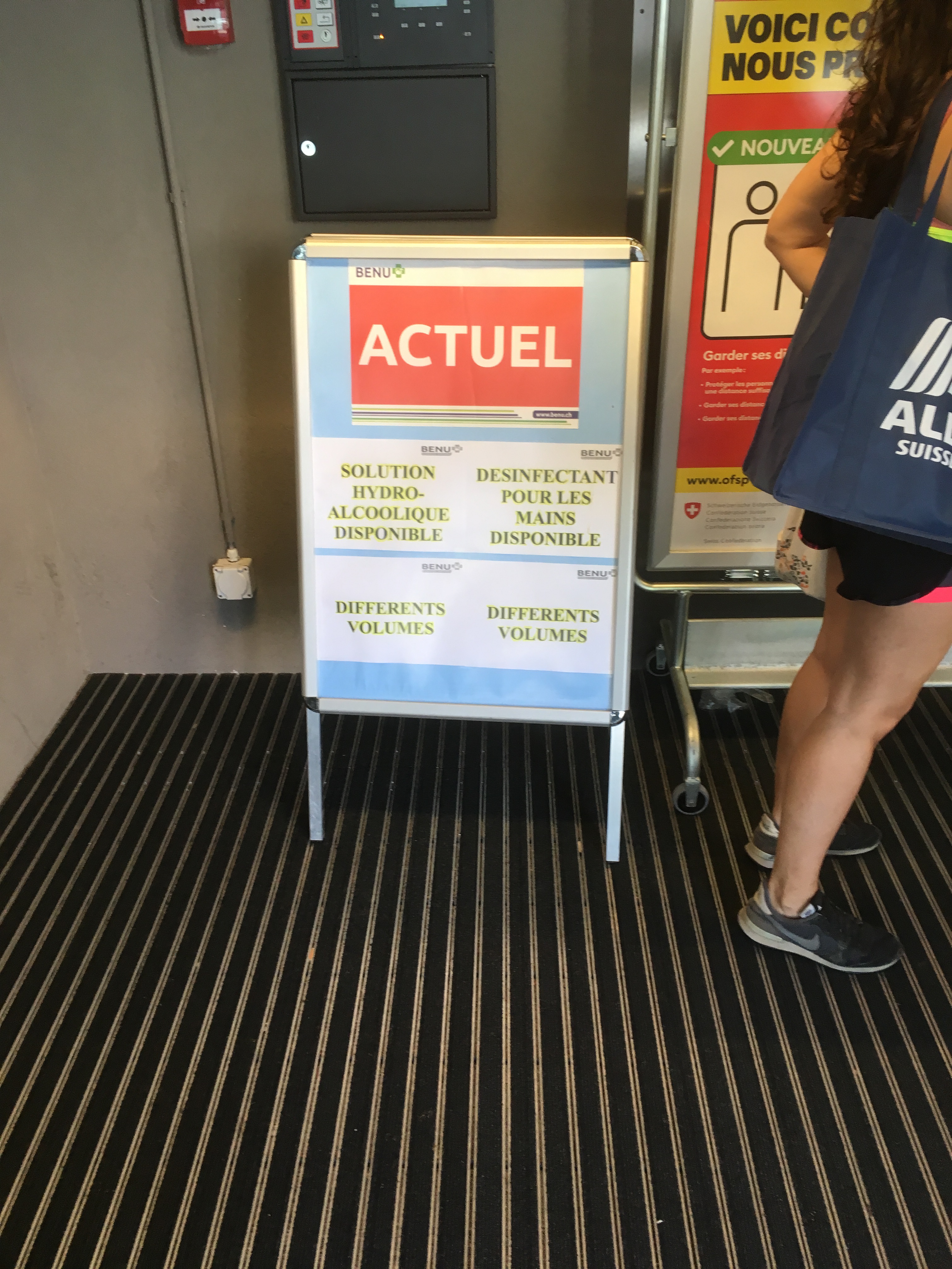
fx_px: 1063
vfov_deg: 61.7
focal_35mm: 29
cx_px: 476
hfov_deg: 48.2
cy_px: 634
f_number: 2.2
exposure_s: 1/33
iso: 32
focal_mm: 4.15
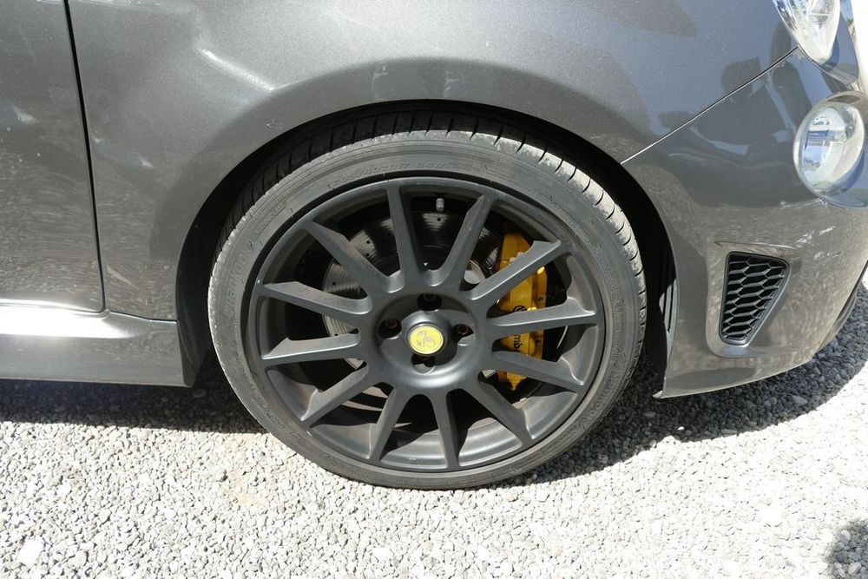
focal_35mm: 35
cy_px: 290
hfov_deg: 54.4
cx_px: 434
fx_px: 844
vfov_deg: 37.9
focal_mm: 12.64
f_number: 3.1
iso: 125
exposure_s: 1/640
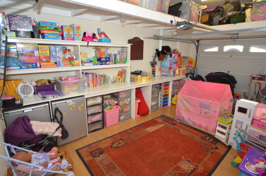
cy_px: 88
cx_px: 133
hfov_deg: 90.1
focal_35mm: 18
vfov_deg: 67.1
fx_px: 133
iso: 450
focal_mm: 12
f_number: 4.5
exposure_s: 1/60
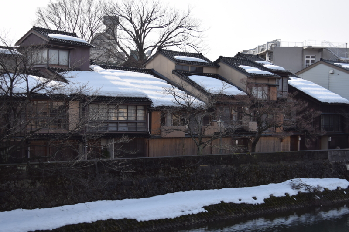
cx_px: 174
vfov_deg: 22.6
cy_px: 116
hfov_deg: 33.4
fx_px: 582
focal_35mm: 60
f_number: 5
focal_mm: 40
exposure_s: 1/500
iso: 100
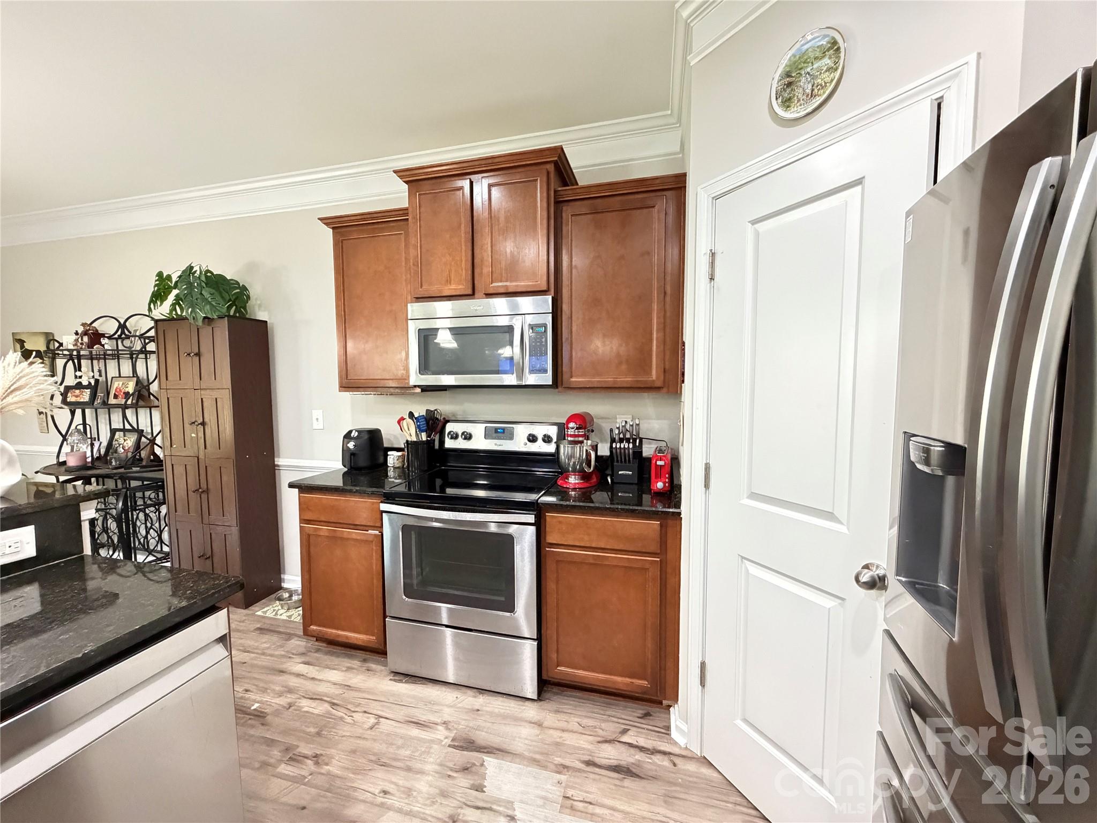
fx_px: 444
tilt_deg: -2.8
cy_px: 412
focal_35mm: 14
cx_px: 548
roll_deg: +0.7
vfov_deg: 85.7
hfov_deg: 102.1
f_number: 2.2
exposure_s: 1/60
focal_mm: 2.22
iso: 1250
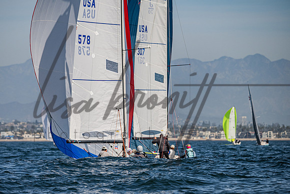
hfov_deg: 7.2
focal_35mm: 286
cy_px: 122
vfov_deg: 4.8
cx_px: 128
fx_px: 2308
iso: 320
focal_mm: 220
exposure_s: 1/4000
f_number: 5.6
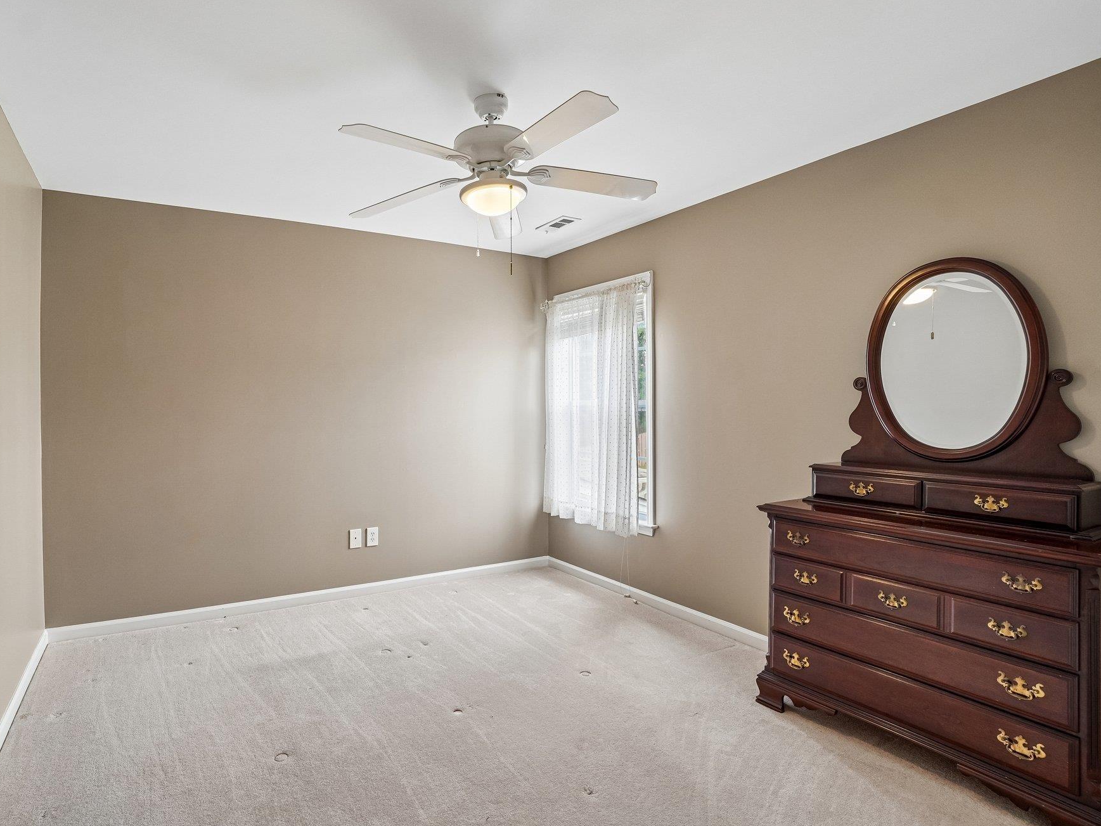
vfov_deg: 74.7
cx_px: 468
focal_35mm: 17
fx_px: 541
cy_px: 408
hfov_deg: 90.4
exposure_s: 1/20
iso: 400
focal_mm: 10
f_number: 8
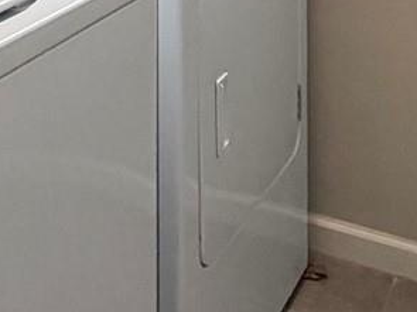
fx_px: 915
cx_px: -78
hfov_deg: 23.5
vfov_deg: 17.6
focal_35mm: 76
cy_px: -138
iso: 320
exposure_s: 1/120
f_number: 2.2
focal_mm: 2.22
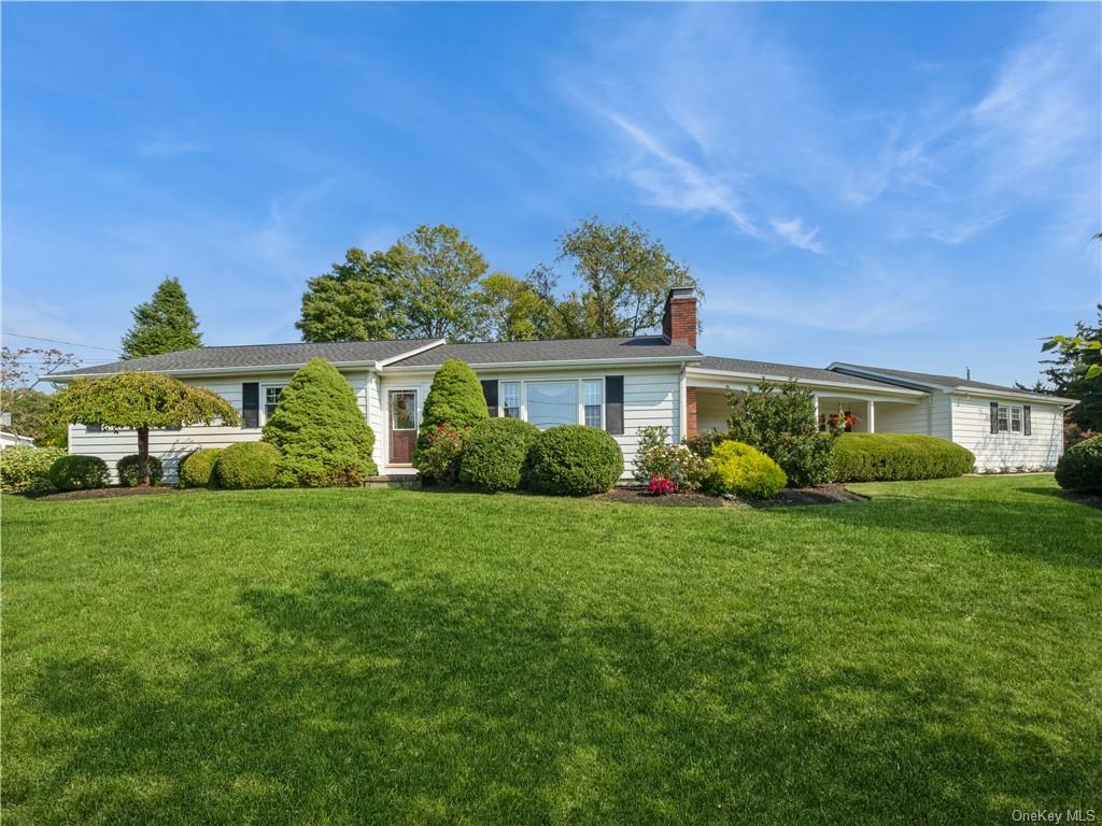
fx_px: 446
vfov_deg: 85.7
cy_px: 413
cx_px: 551
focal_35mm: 14
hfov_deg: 102.1
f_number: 8
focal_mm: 7
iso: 200
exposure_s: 1/320
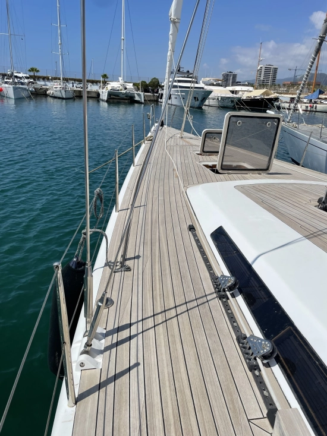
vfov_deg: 67.3
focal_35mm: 26
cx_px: 164
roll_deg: -2.7
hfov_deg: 53.0
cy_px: 218
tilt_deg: -19.2
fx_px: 328
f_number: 1.6
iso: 32
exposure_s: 1/9091
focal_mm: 4.2
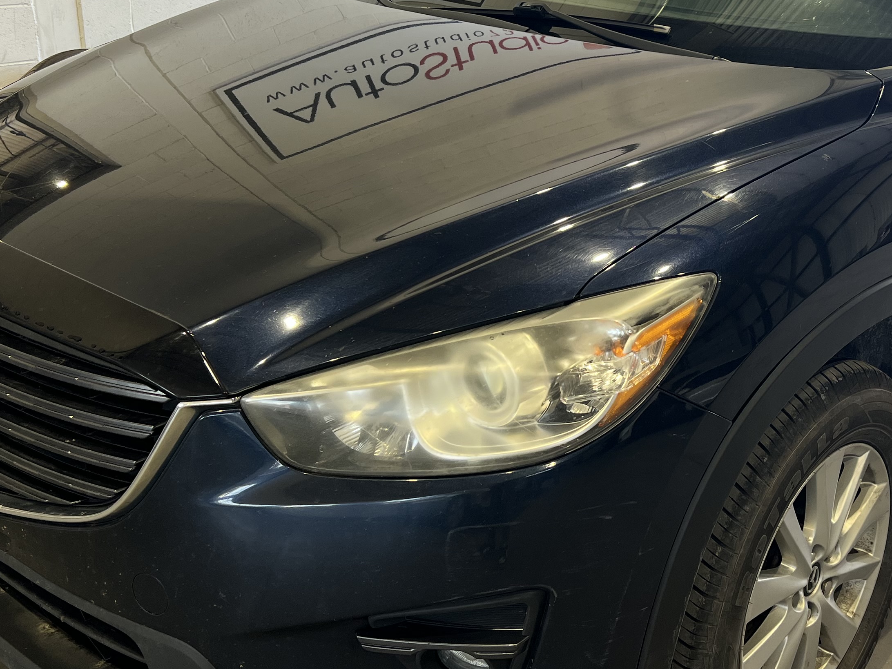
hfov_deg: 39.3
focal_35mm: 48
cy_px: 301
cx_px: 575
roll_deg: -1.5
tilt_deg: -19.1
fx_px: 1237
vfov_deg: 30.2
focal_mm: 5.7
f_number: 1.5
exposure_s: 1/120
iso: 32
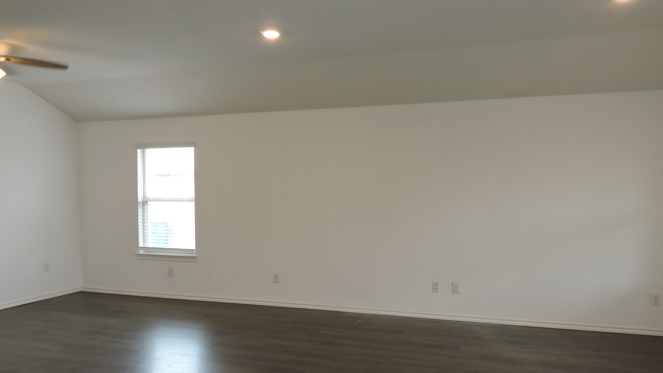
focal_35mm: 27
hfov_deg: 69.9
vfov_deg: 42.8
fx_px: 475
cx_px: 333
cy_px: 217
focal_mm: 4.3
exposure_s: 1/40
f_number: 3.3
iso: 180
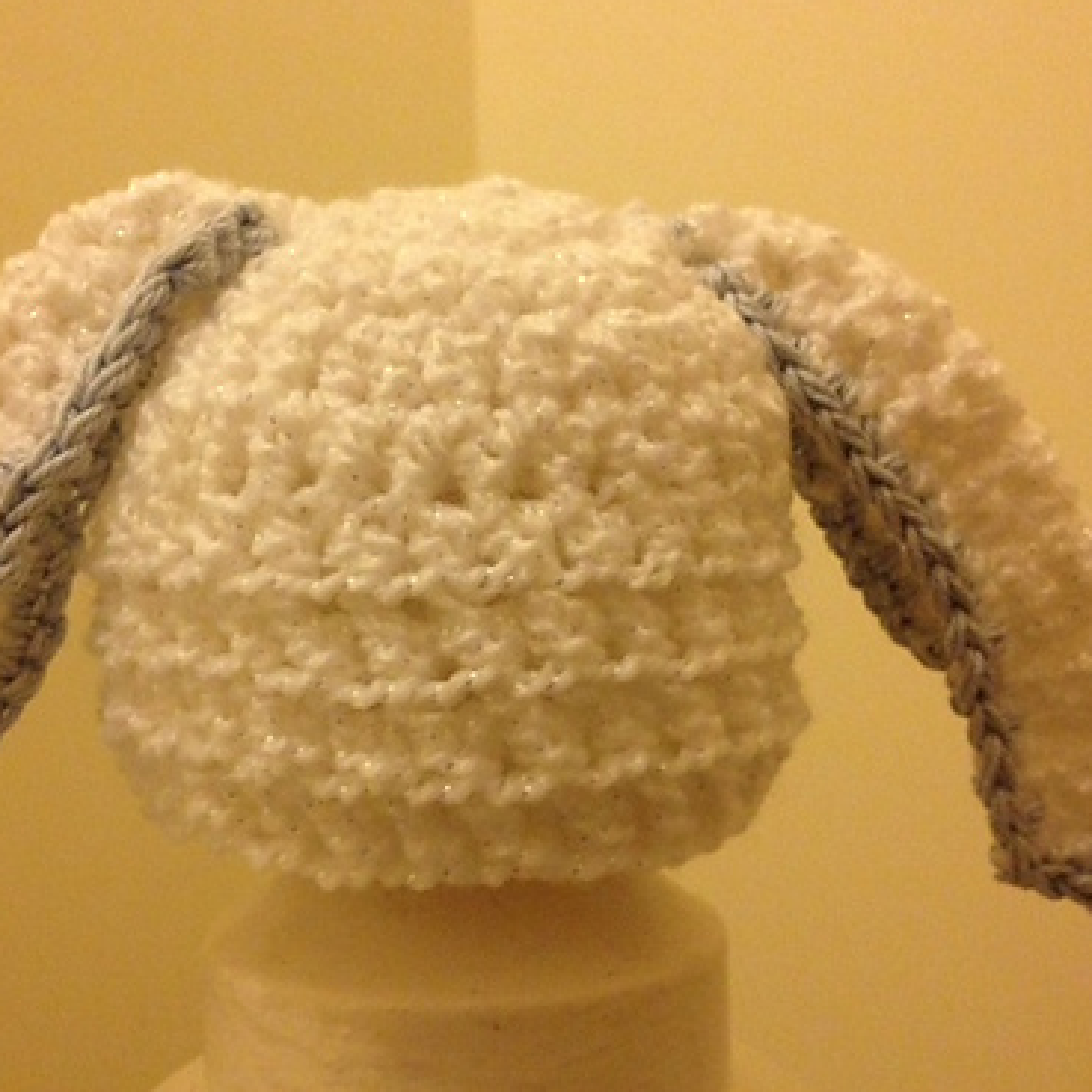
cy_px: 542
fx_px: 1499
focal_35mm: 42
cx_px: 454
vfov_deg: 40.0
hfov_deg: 39.9
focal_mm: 4.28
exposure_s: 1/17
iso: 400
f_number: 2.4
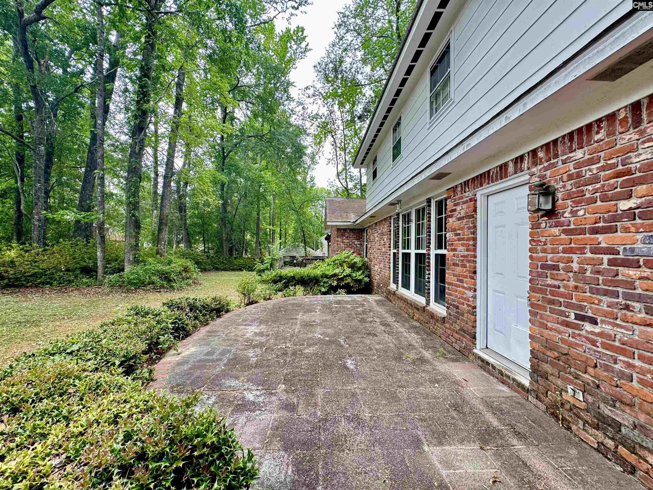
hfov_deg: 102.1
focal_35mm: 14
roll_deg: -1.2
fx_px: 264
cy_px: 245
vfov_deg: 85.7
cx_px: 326
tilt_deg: +0.9
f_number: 2.2
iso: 64
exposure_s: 1/99
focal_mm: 2.22
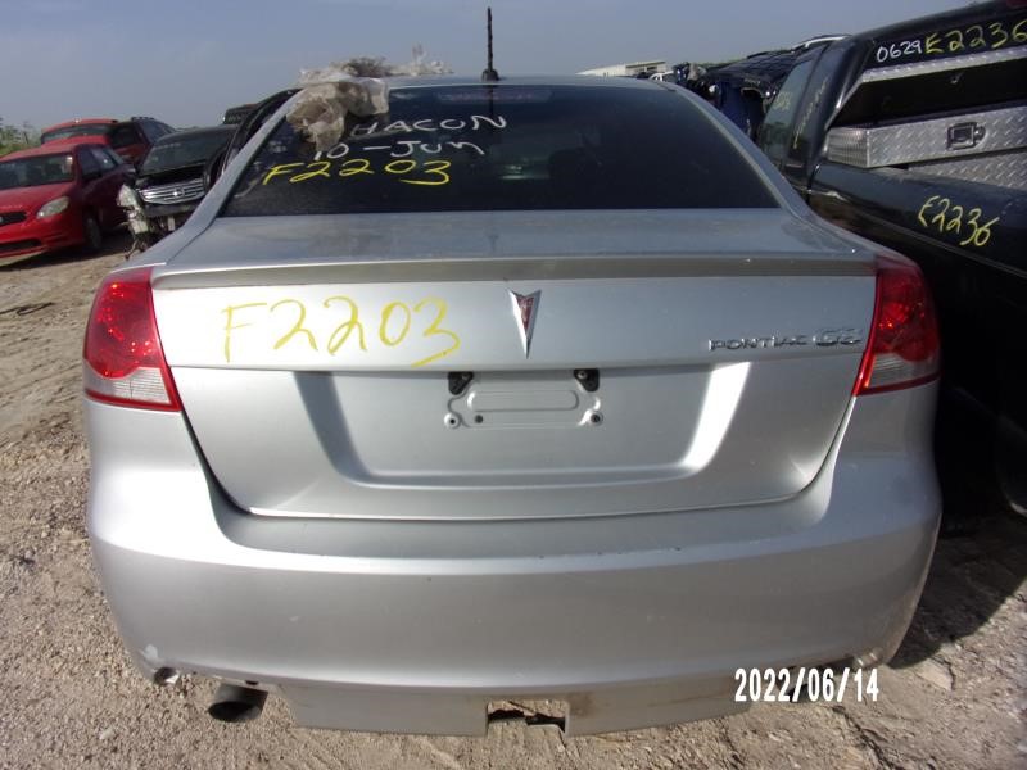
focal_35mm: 24
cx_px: 514
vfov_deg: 56.8
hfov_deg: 71.6
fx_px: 712
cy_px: 385
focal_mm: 4.3
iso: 80
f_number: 10.8
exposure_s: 1/200
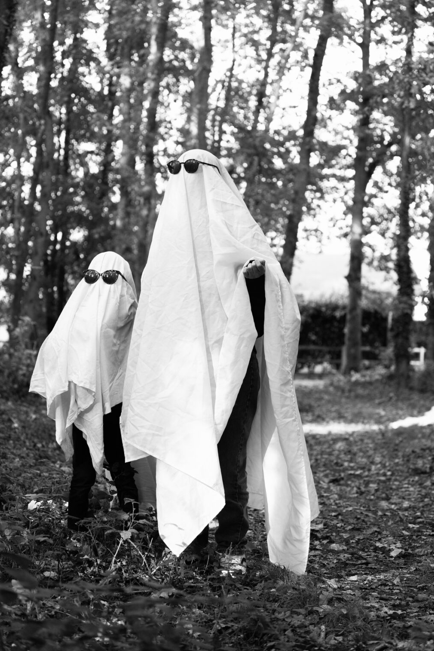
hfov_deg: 19.2
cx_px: 219
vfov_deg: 28.4
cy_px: 328
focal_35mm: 71
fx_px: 1283
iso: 400
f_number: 4
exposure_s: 1/200
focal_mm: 70
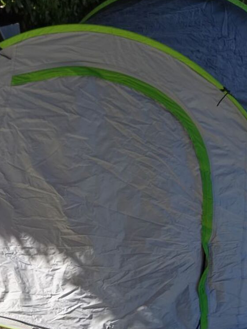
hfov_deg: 33.5
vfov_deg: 42.7
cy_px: 241
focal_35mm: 43
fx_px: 409
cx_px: 104
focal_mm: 5.24
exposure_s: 1/374
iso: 50
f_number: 1.7
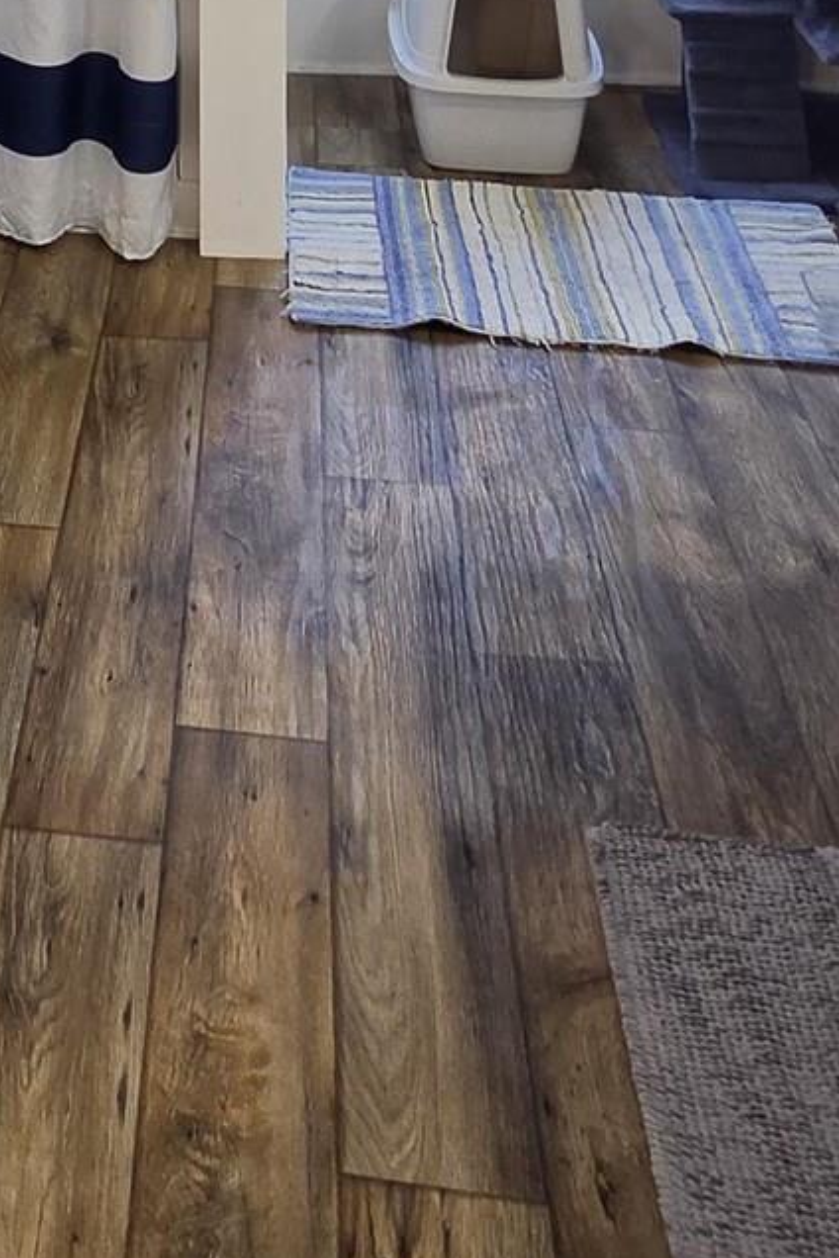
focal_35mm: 49
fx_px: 1713
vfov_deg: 31.0
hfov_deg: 25.6
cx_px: -75
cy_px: -394
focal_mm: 2.2
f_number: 2.2
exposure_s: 1/60
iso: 250
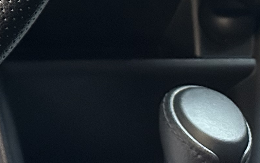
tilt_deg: -24.2
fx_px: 914
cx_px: -338
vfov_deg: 9.0
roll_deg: -1.2
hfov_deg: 12.9
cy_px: -252
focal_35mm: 129
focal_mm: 6.86
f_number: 1.78
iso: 640
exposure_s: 1/50
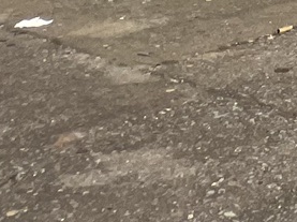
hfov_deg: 12.2
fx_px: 805
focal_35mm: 94
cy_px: -467
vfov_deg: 10.4
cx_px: 842
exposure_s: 1/2421
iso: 32
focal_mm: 1.57
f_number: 1.8
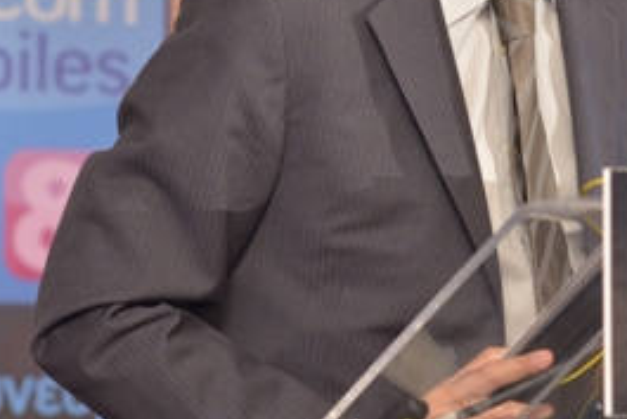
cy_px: 15
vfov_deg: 6.7
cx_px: 681
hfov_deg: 9.9
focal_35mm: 205
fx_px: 3572
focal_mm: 85
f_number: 3.5
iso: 1600
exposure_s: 1/100
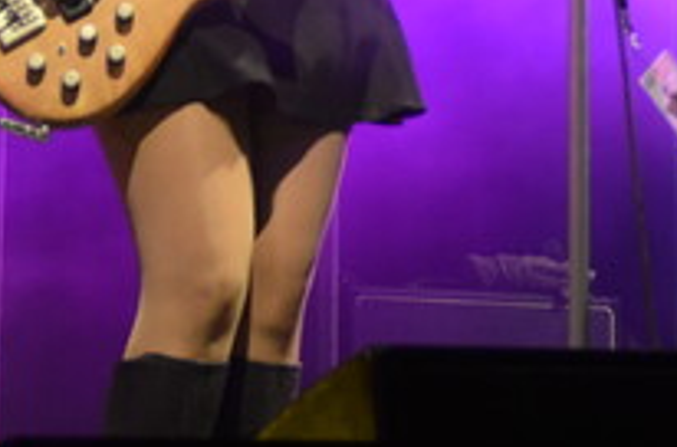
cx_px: 702
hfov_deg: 8.9
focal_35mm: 231
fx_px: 4331
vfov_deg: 5.8
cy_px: -316
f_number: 5.6
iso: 800
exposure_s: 1/80
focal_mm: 42
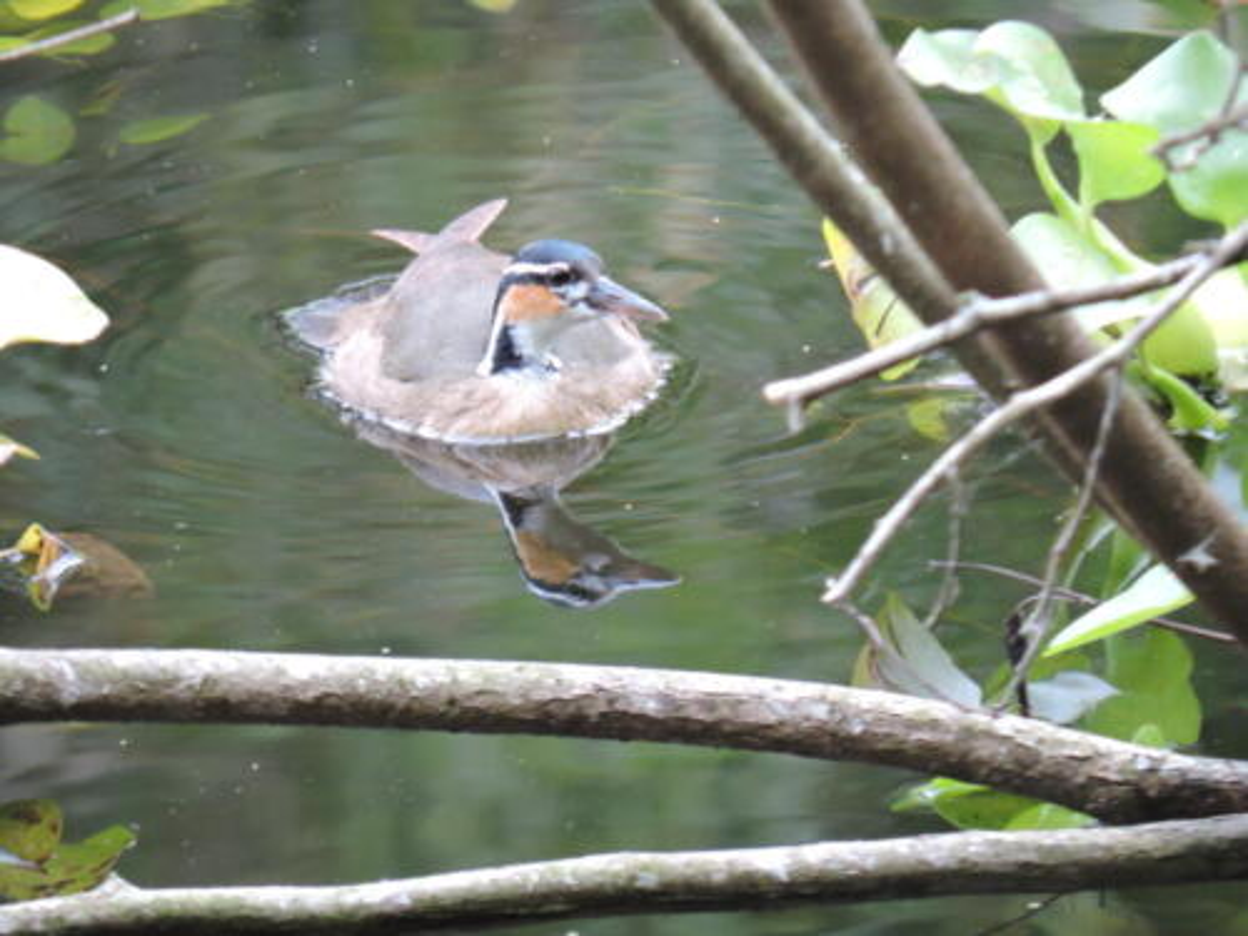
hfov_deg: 2.0
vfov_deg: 1.5
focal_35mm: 1000
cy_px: 468
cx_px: 624
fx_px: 36053
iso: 800
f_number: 5.9
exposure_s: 1/125
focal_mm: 180
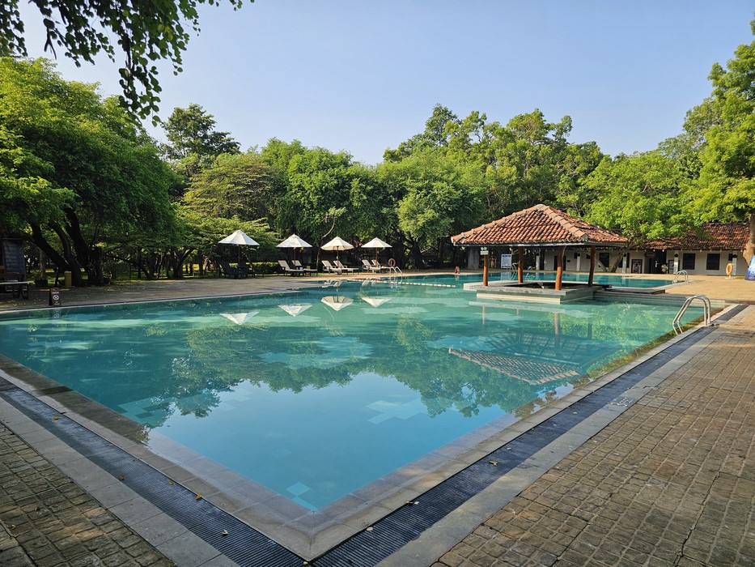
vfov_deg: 58.9
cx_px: 378
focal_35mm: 23
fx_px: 502
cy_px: 284
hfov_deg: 73.9
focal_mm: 6.3
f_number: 1.7
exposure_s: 1/719
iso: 20
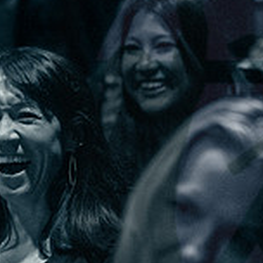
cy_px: 184
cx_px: 415
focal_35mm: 340
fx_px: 2923
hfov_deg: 5.1
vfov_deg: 5.2
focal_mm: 105
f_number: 3.2
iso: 10000
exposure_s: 1/320
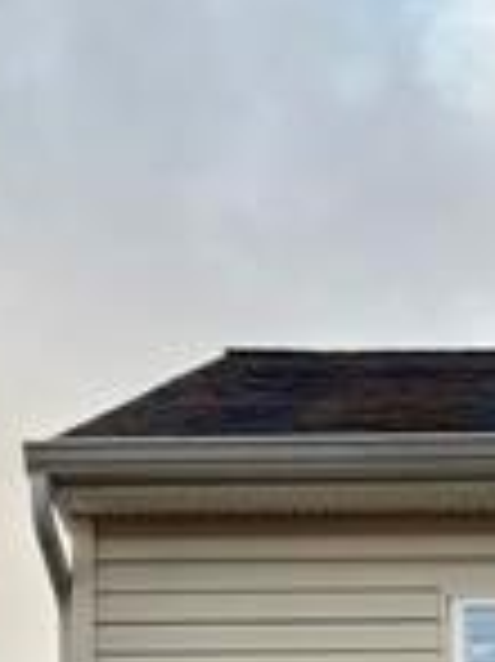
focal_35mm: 181
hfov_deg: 8.0
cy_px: 1639
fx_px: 3456
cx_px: 724
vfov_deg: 9.6
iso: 64
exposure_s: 1/133
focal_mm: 5.96
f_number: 1.6
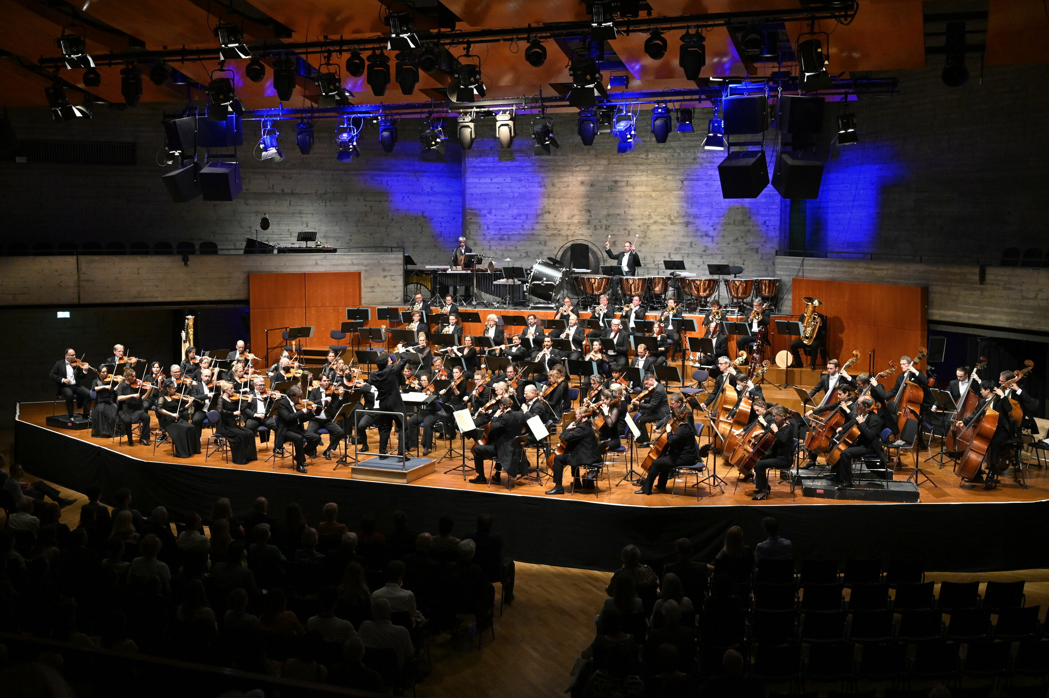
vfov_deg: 35.0
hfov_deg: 50.7
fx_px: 1106
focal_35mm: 38
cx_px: 524
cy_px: 349
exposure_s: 1/200
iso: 3200
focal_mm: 38
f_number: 4.5
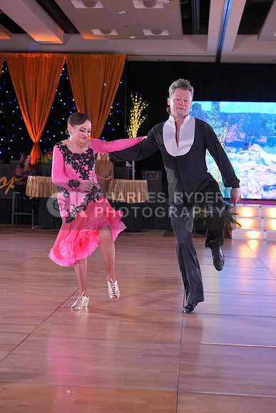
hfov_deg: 24.2
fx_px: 644
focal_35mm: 56
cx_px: 138
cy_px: 206
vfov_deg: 35.6
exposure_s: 1/400
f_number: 4
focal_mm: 56
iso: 2000
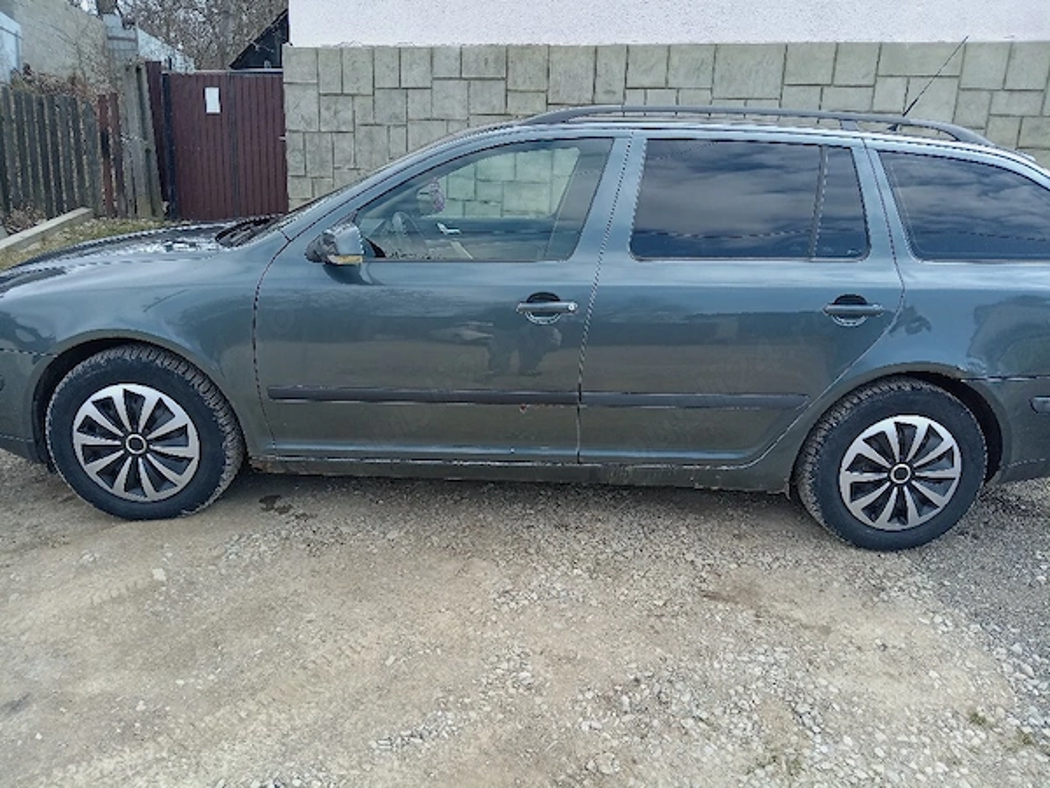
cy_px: 394
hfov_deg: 67.3
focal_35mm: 26
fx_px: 789
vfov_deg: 53.1
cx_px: 525
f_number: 1.8
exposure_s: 1/357
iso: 100
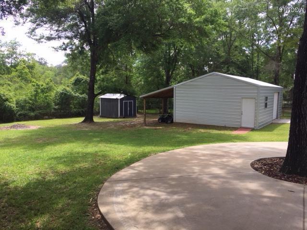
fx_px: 257
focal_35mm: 29
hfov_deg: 61.7
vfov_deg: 48.2
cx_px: 154
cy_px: 115
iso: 32
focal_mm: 4.15
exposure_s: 1/449
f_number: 2.2
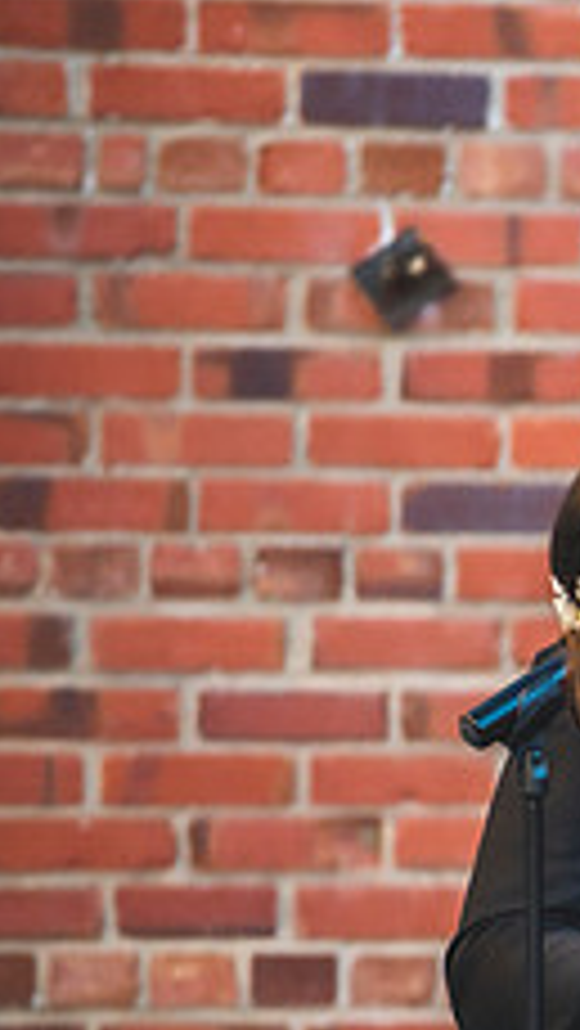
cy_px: 674
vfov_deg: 3.8
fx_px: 15649
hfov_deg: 2.1
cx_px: 1299
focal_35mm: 573
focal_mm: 200
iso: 640
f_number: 2.8
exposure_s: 1/640
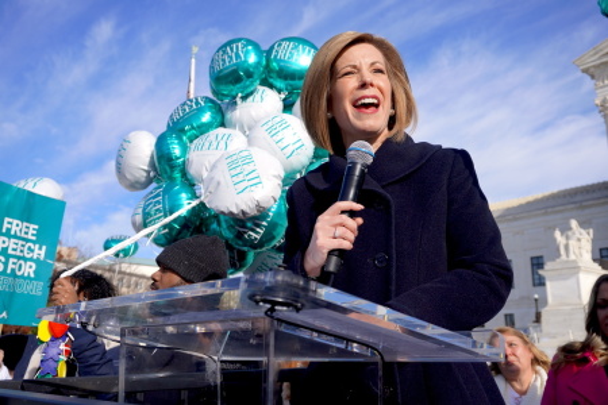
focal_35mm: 36
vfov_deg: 36.9
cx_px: 304
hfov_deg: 53.1
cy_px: 202
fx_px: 608
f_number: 5
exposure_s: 1/640
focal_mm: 24
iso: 100
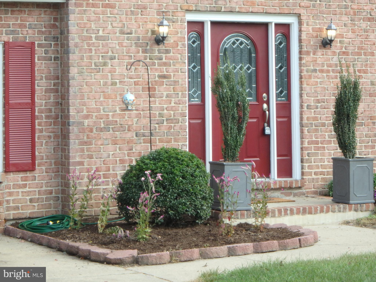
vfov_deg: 14.1
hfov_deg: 18.7
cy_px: 141
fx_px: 1141
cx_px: 188
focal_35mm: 105
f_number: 5.7
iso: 250
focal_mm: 18.7
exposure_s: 1/125
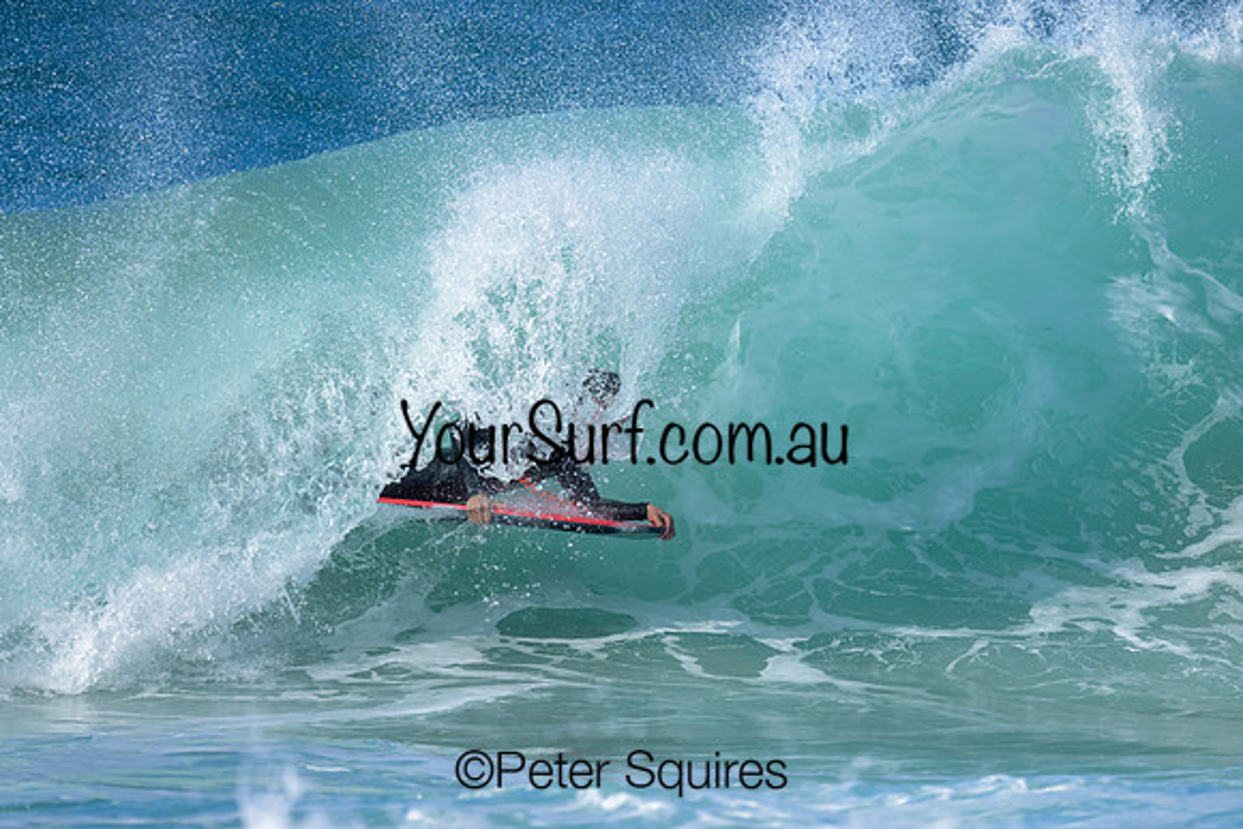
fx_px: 32542
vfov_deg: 1.5
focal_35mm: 942
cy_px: 487
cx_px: 717
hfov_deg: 2.2
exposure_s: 1/2000
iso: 400
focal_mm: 800
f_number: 6.3
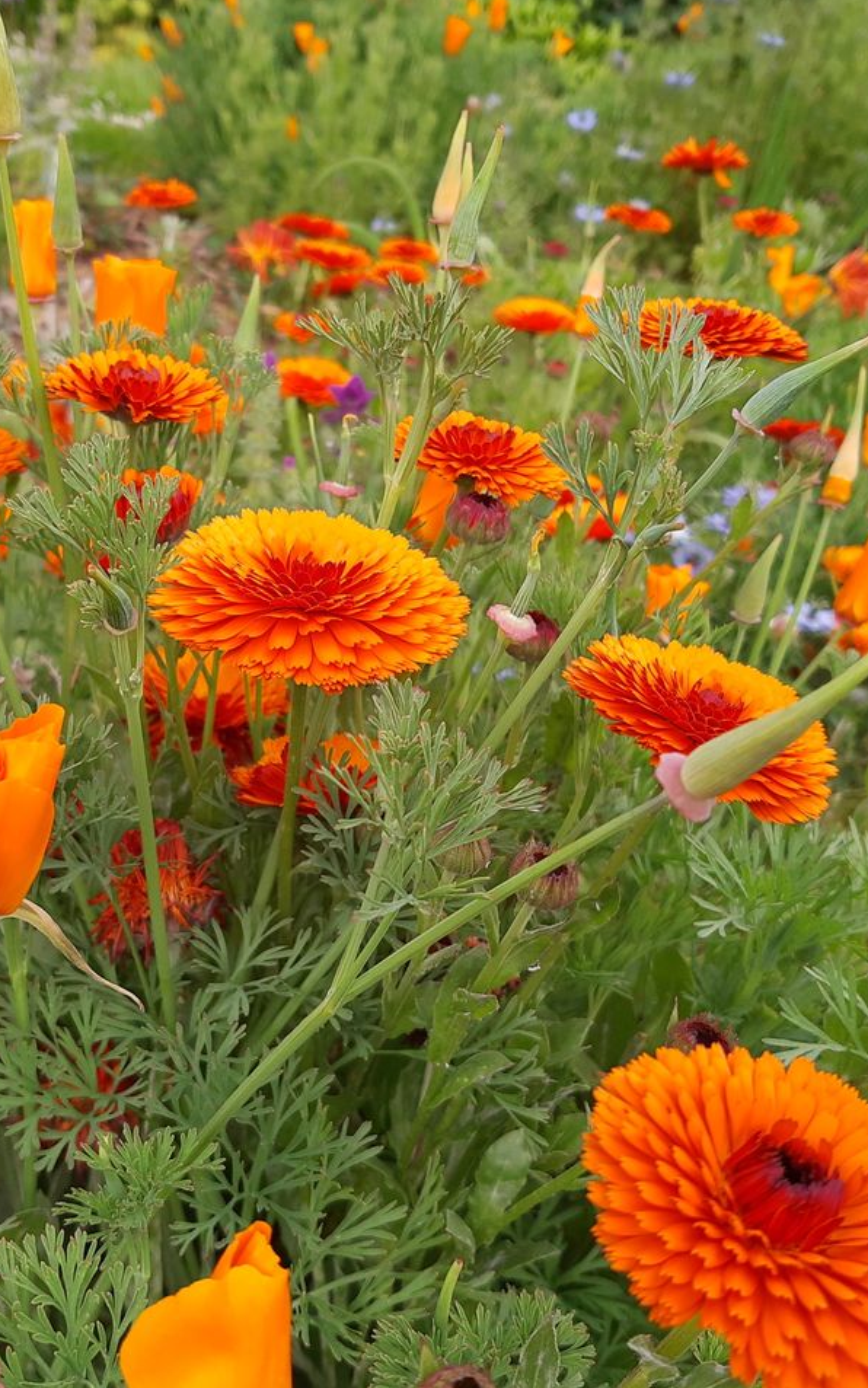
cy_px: 690
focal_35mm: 37
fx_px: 1400
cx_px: 296
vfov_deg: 52.7
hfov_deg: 34.2
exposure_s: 1/356
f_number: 1.7
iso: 40
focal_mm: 4.75
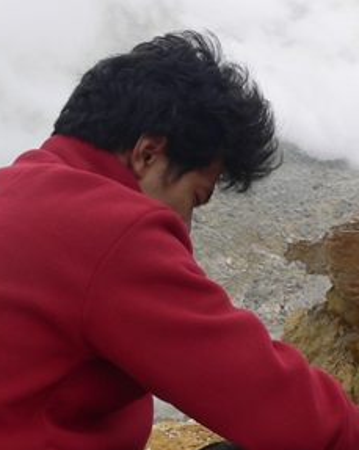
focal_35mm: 98
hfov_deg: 15.5
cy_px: 218
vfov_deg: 19.6
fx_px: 1304
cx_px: 309
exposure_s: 1/320
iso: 80
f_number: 4
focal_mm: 6
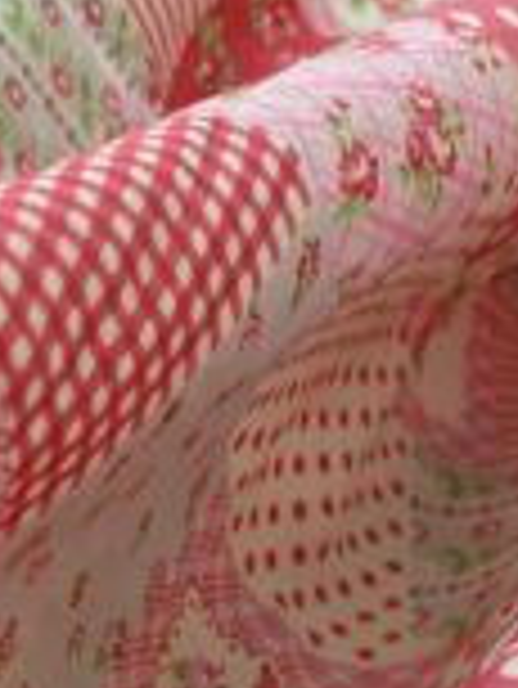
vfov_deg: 19.0
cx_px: 351
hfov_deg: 16.9
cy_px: 1106
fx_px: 1733
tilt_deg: -49.0
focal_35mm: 87
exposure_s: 1/60
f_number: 1.8
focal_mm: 4.25
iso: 200
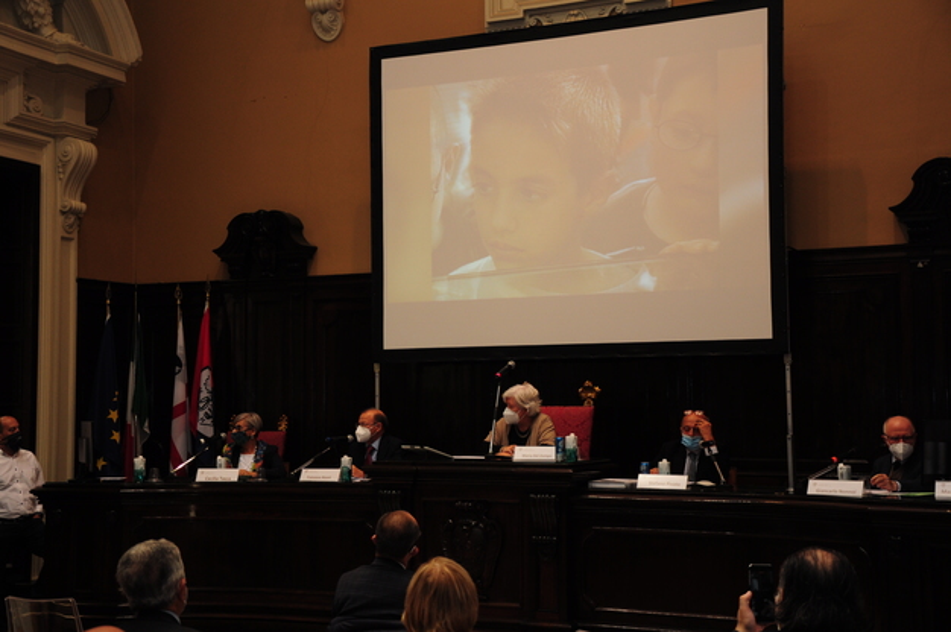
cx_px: 476
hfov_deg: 37.9
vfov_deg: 25.7
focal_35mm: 52
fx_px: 1385
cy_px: 316
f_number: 4.5
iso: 400
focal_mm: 35
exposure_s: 1/80
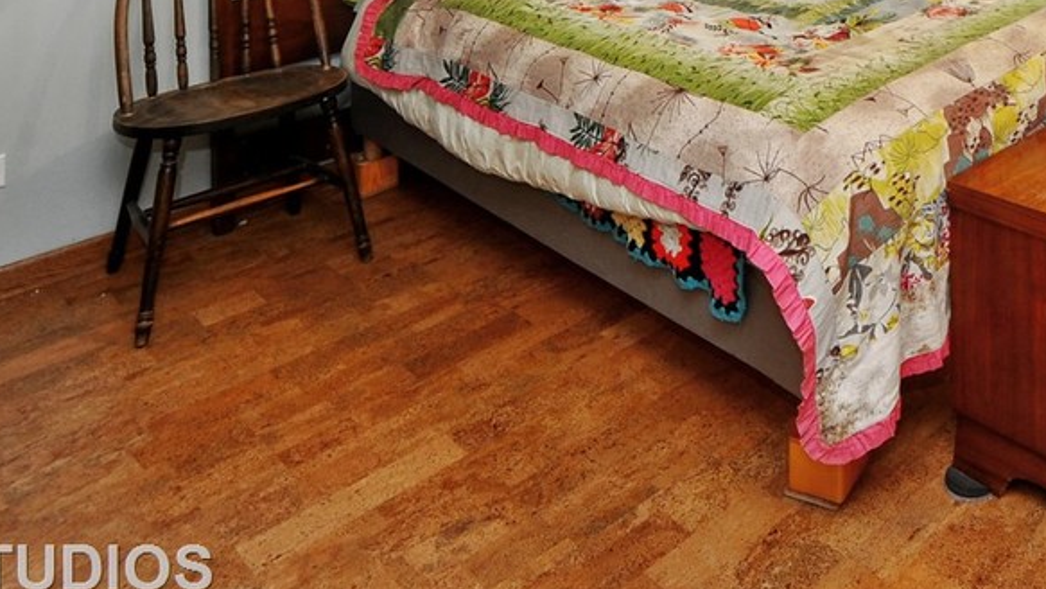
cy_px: -303
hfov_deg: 47.9
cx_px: 1021
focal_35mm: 35
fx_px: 971
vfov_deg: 25.2
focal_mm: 12
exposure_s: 1/4
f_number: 8
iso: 200
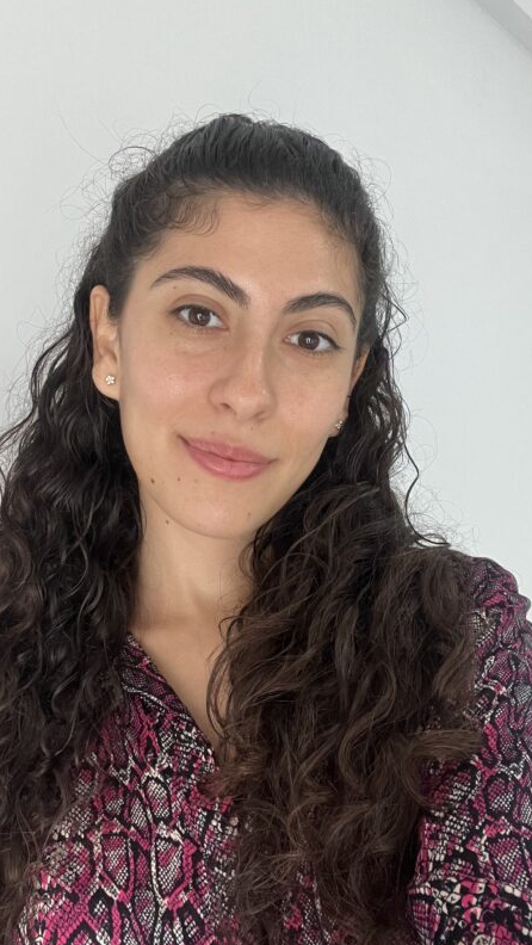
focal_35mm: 33
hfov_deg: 35.7
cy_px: 471
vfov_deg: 59.5
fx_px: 827
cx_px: 256
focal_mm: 2.71
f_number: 2.2
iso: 200
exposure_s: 1/60
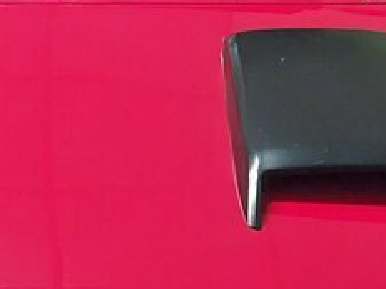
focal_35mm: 130
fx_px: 1449
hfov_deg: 15.0
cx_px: 45
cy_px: 209
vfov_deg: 11.4
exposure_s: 1/33
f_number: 1.8
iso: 500
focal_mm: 5.23
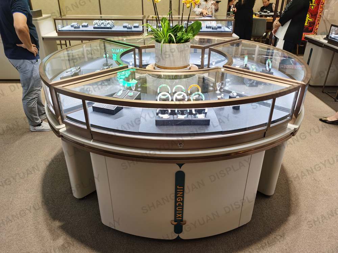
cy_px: 126
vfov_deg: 51.4
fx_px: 264
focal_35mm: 27
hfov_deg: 65.3
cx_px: 169
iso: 80
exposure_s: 1/100
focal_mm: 5.56
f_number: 1.6
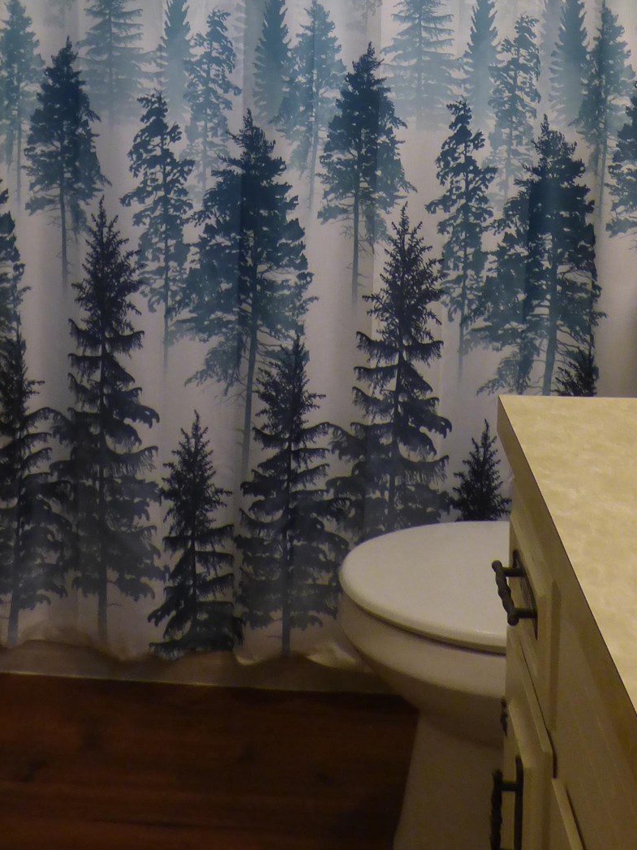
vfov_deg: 39.0
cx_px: 241
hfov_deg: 32.7
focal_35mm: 44
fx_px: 1080
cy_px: 41
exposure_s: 1/60
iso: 200
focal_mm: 3.58
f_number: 2.8
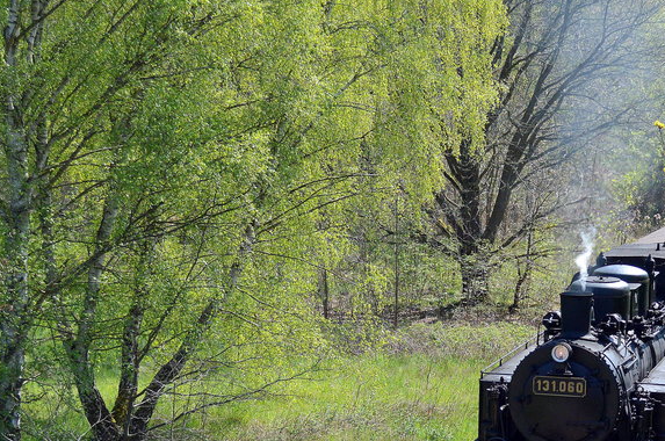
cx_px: 548
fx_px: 1623
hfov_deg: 22.8
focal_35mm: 88
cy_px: 402
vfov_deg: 15.3
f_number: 4.5
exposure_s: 1/1000
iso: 400
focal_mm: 28
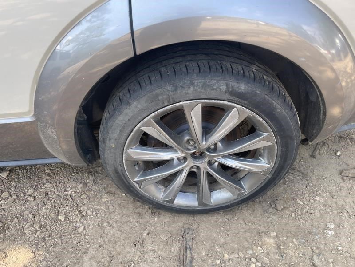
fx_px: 267
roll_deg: +7.3
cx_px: 178
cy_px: 134
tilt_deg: -38.9
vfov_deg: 53.1
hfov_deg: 67.3
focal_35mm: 26
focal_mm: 5.1
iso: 32
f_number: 1.6
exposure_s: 1/292
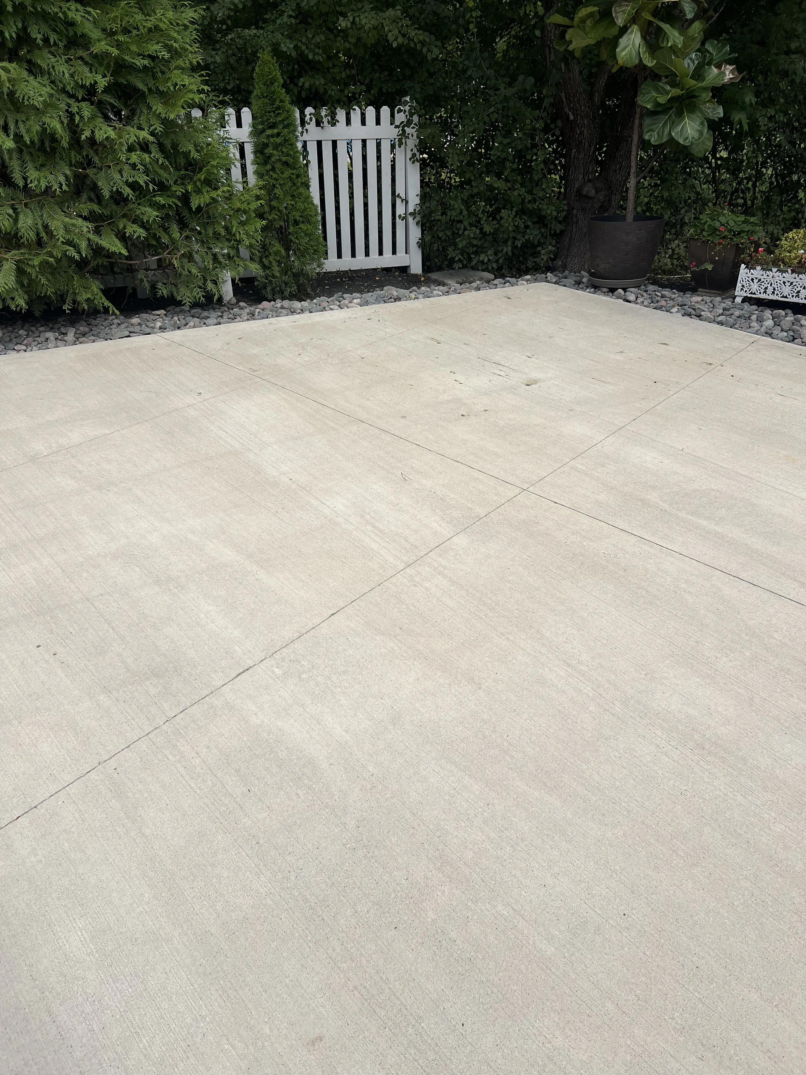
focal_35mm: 26
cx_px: 403
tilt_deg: -31.5
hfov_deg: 53.1
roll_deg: +1.9
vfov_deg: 67.3
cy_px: 538
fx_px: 807
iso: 50
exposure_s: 1/5076
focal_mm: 5.7
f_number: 1.5
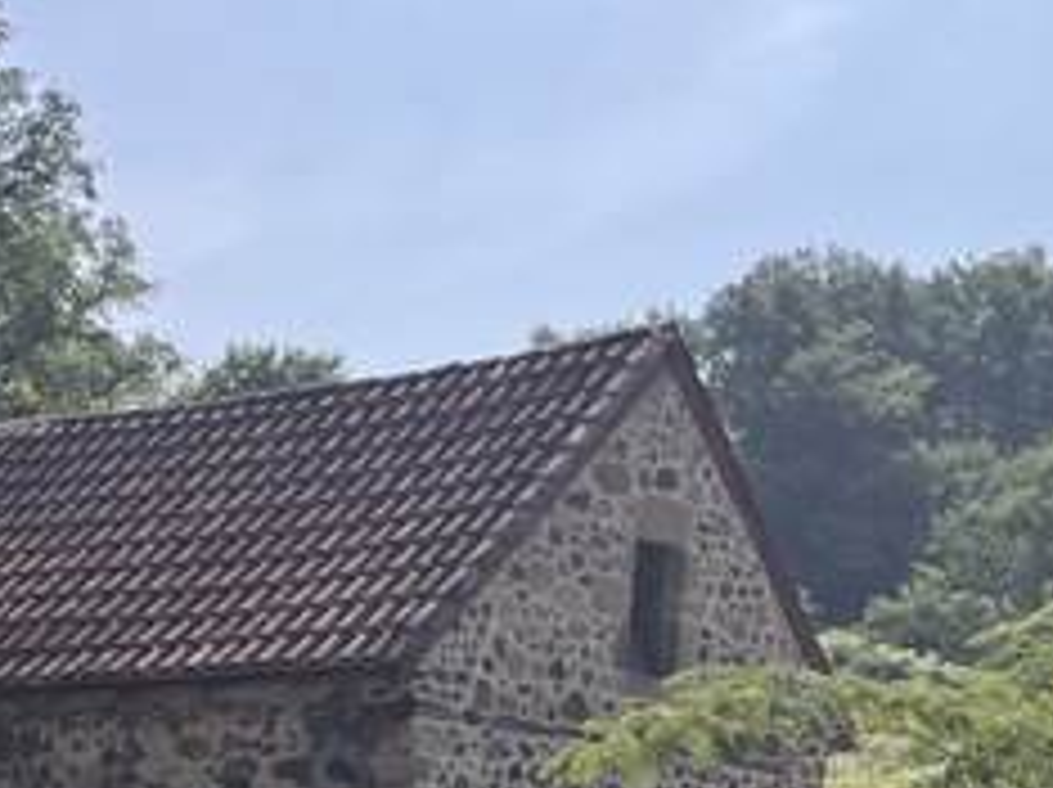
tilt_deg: +2.0
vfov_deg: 16.3
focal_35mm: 89
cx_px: 333
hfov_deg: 21.9
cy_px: 770
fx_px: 2705
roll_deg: -1.6
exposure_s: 1/3623
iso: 50
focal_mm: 5.1
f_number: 1.6
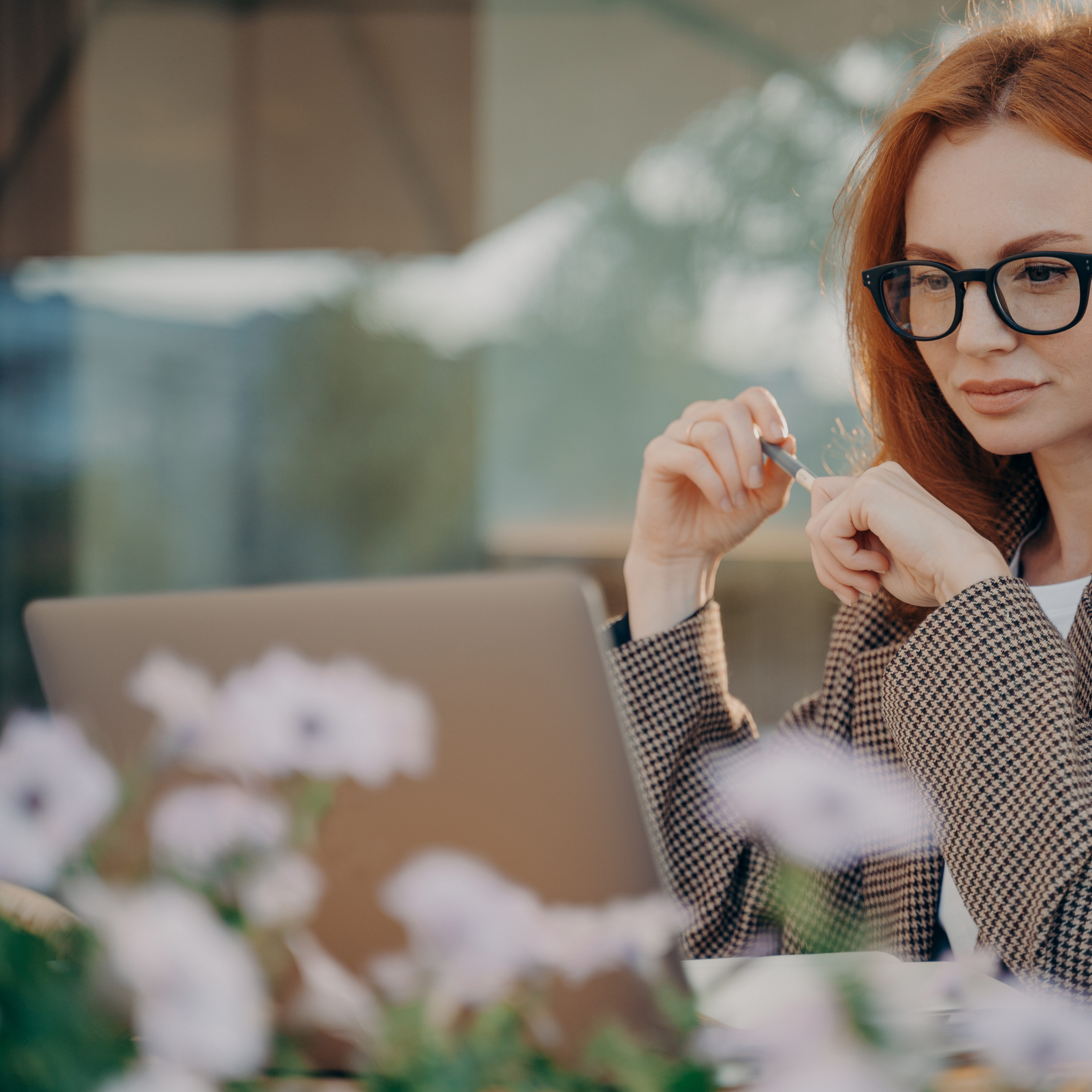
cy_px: 544
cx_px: 650
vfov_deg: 18.1
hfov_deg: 18.1
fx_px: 3426
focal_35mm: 96
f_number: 2.8
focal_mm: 75
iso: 250
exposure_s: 1/400
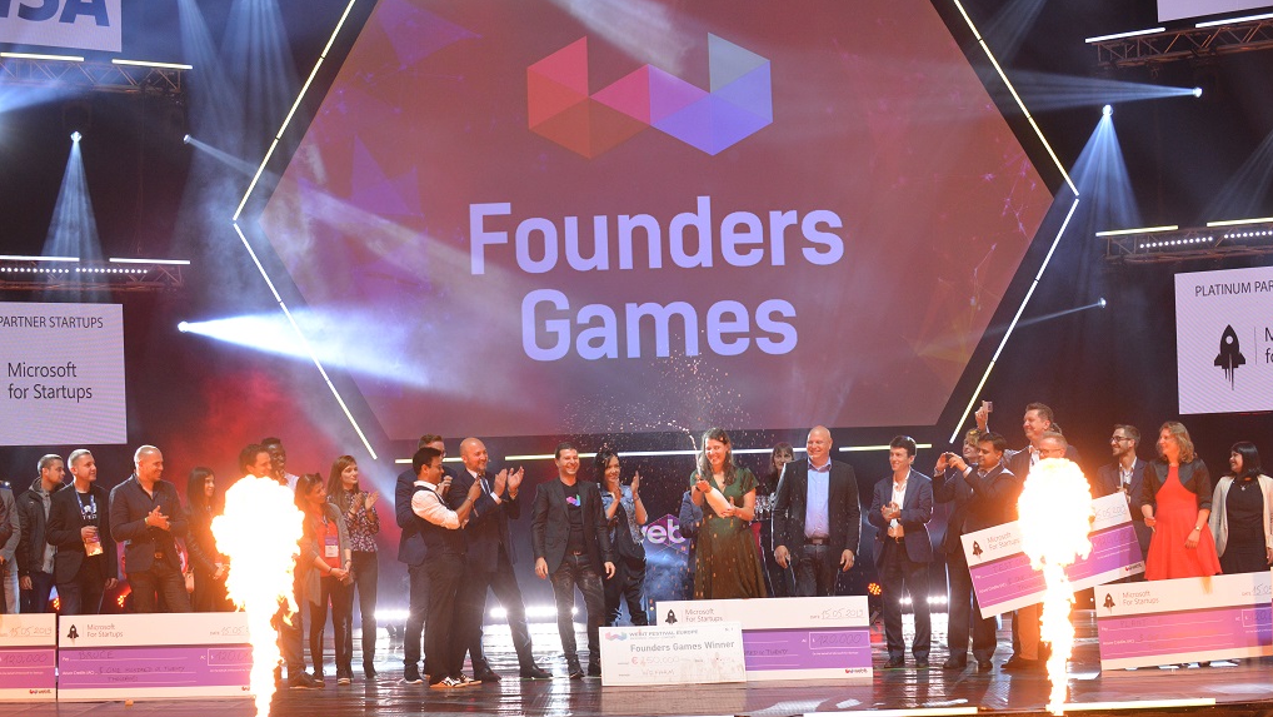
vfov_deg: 15.3
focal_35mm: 79
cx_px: 638
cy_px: 420
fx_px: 2667
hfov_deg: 26.8
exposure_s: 1/200
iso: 3200
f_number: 5.6
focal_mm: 75
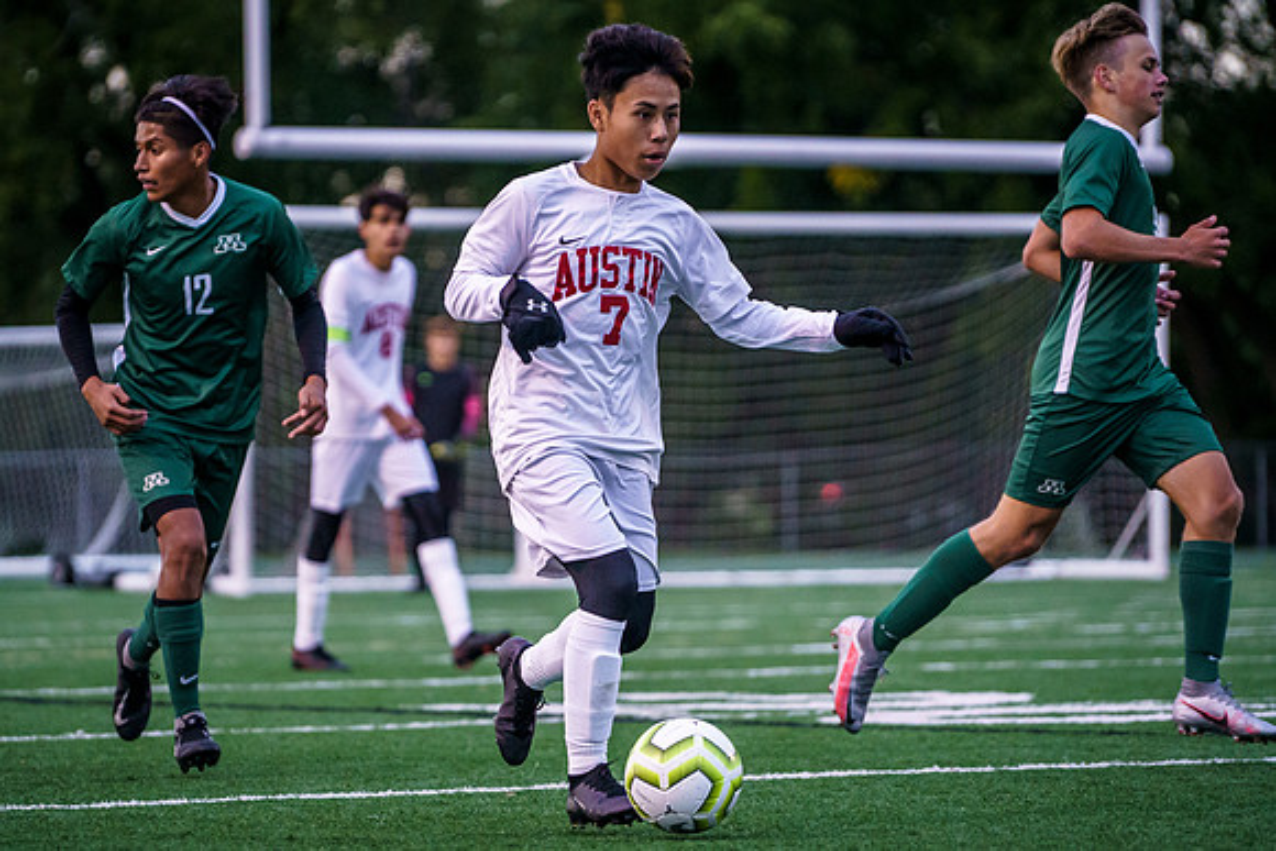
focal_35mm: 233
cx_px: 548
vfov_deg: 5.9
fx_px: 8261
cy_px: 444
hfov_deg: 8.8
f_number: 4
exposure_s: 1/1250
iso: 5000
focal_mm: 200
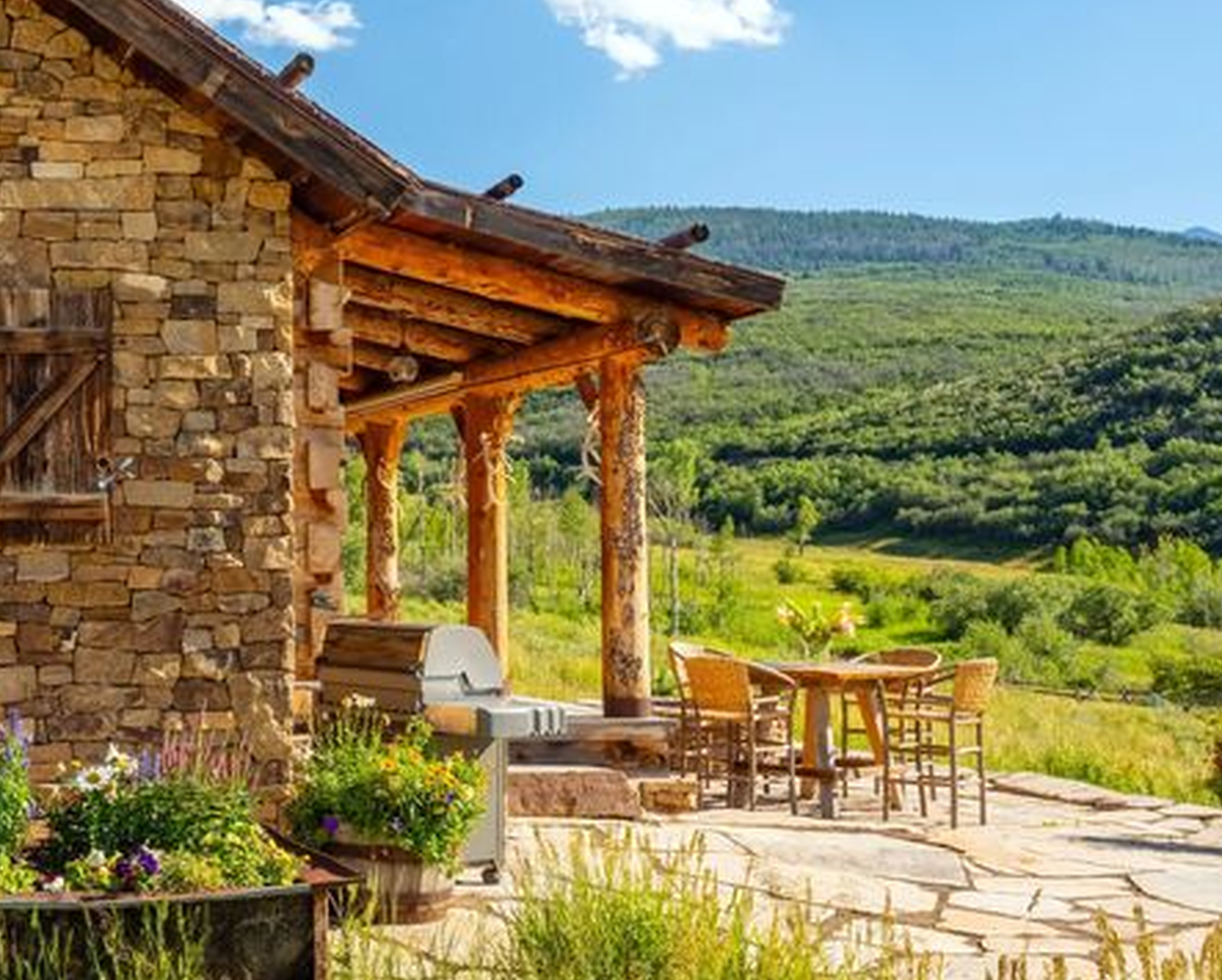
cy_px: 472
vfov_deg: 29.2
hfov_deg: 32.4
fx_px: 1882
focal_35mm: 52
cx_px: -61
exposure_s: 1/5000
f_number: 11
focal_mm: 24
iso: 400
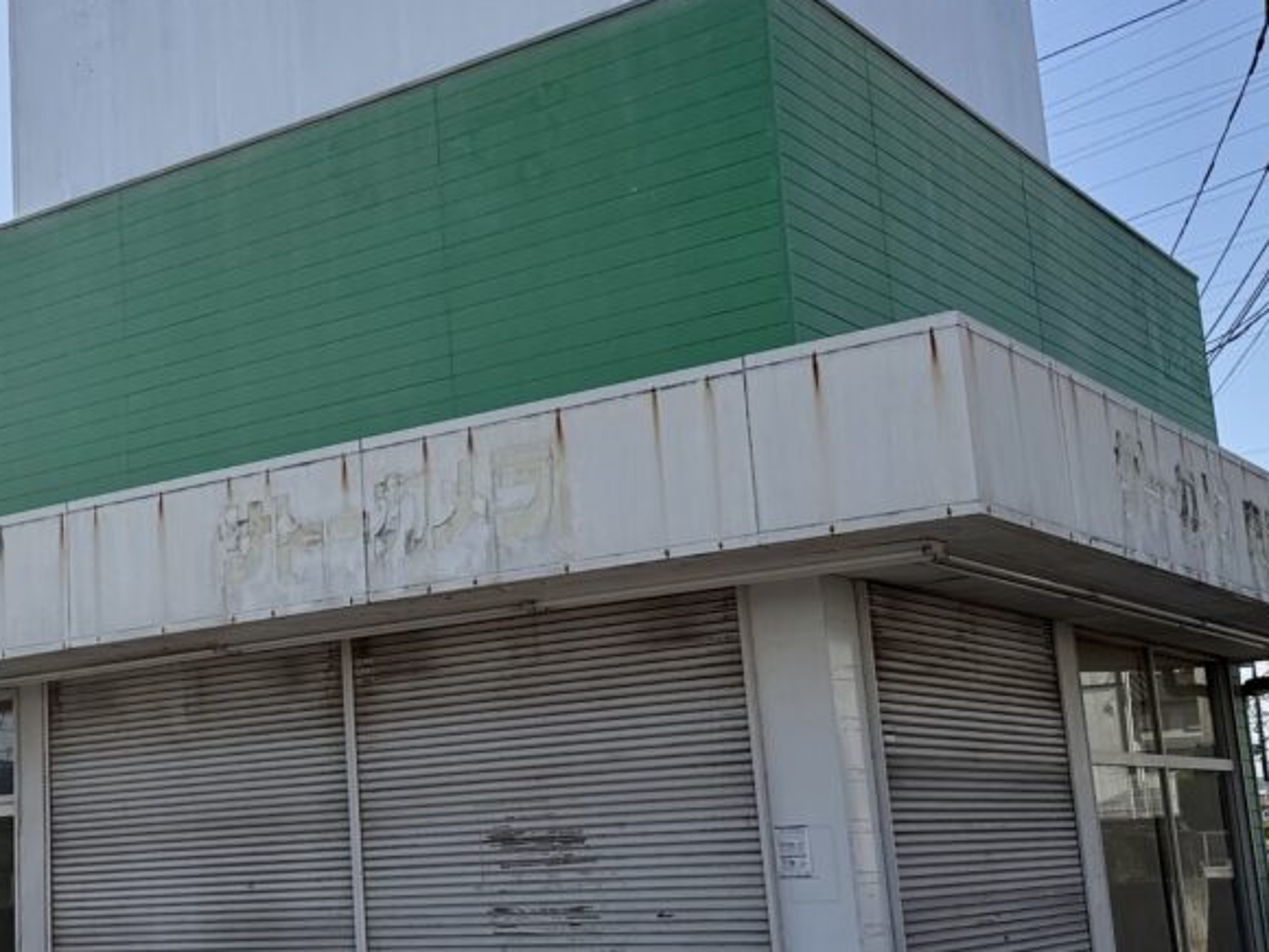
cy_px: 479
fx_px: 1943
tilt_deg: +10.6
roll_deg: +2.8
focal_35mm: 53
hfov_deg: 35.3
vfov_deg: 27.5
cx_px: 304
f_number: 1.78
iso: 80
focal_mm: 6.76
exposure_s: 1/7353
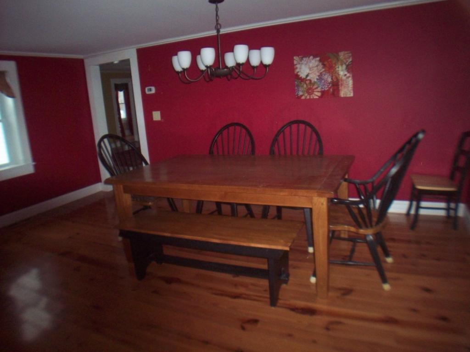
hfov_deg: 50.2
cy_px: 176
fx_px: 502
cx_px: 235
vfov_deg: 38.6
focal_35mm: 37
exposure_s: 1/45
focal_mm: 6.2
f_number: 2.8
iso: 200
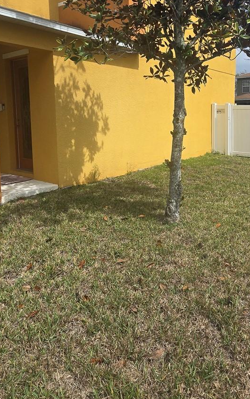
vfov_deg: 68.9
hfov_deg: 47.0
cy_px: 142
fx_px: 283
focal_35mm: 26
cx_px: 160
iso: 50
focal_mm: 2.2
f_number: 2.2
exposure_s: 1/3203
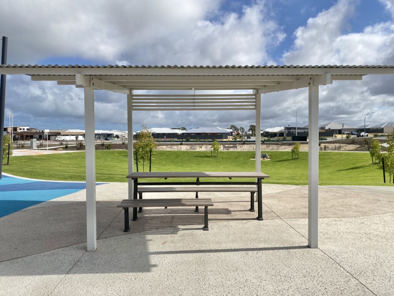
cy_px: 148
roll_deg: +0.3
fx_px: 296
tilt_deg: -2.9
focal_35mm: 26
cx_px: 197
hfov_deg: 67.3
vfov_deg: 53.1
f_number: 1.8
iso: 32
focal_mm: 4.25
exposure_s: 1/5025
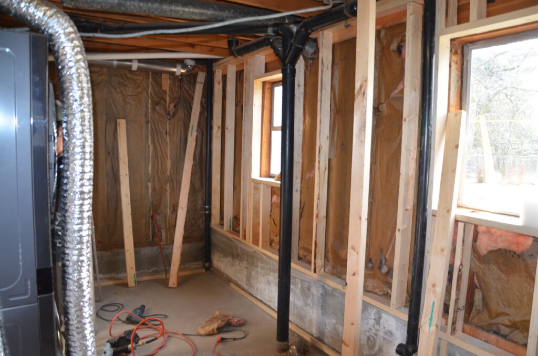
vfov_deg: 47.7
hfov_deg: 67.5
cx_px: 269
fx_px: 403
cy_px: 178
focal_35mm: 27
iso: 400
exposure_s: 1/60
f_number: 3.5
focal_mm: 18
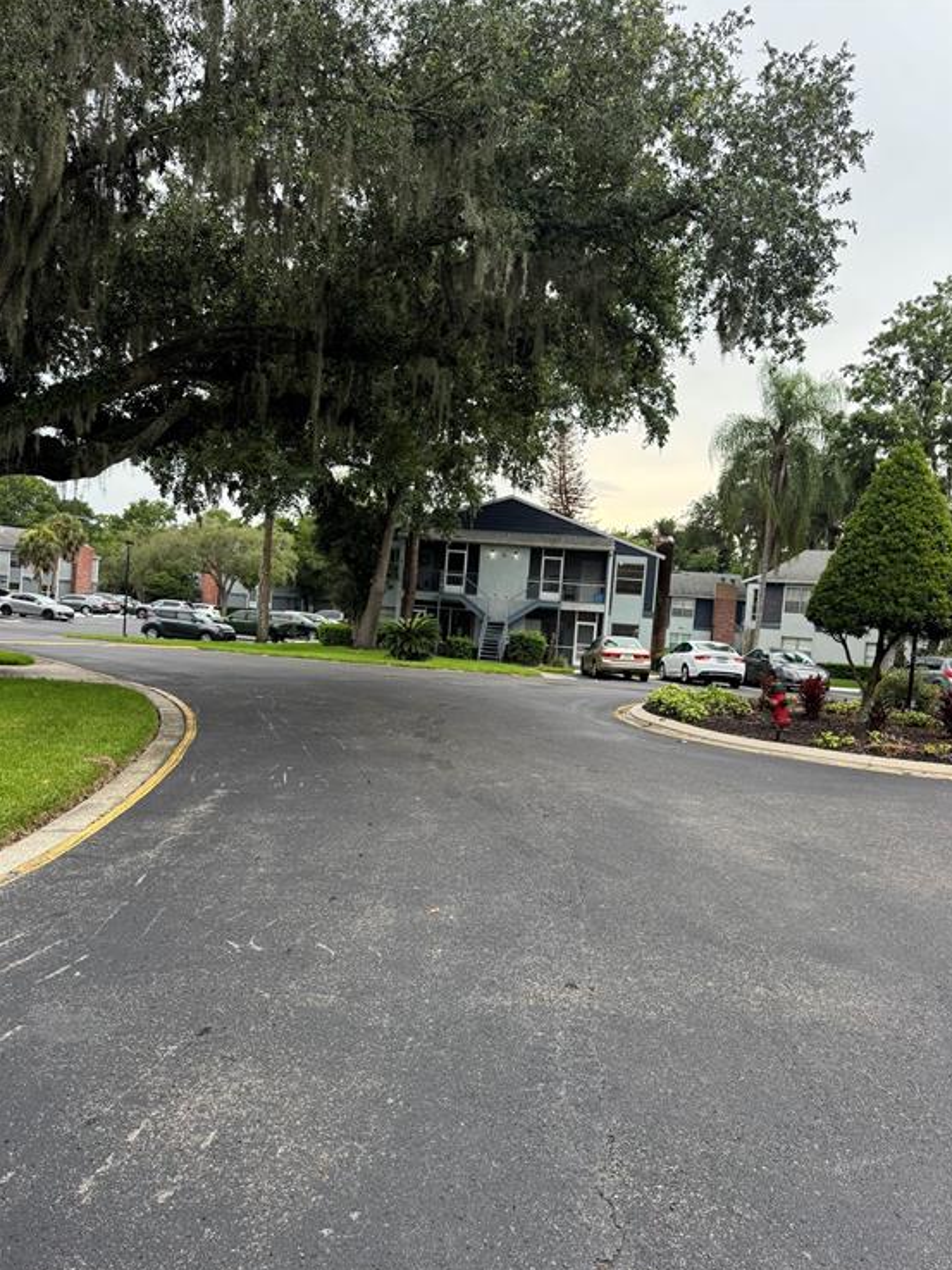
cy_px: 657
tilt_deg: -1.5
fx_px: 916
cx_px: 494
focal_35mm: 25
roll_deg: -3.8
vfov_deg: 69.4
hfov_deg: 54.9
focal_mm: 6.76
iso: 100
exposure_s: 1/163
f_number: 1.78
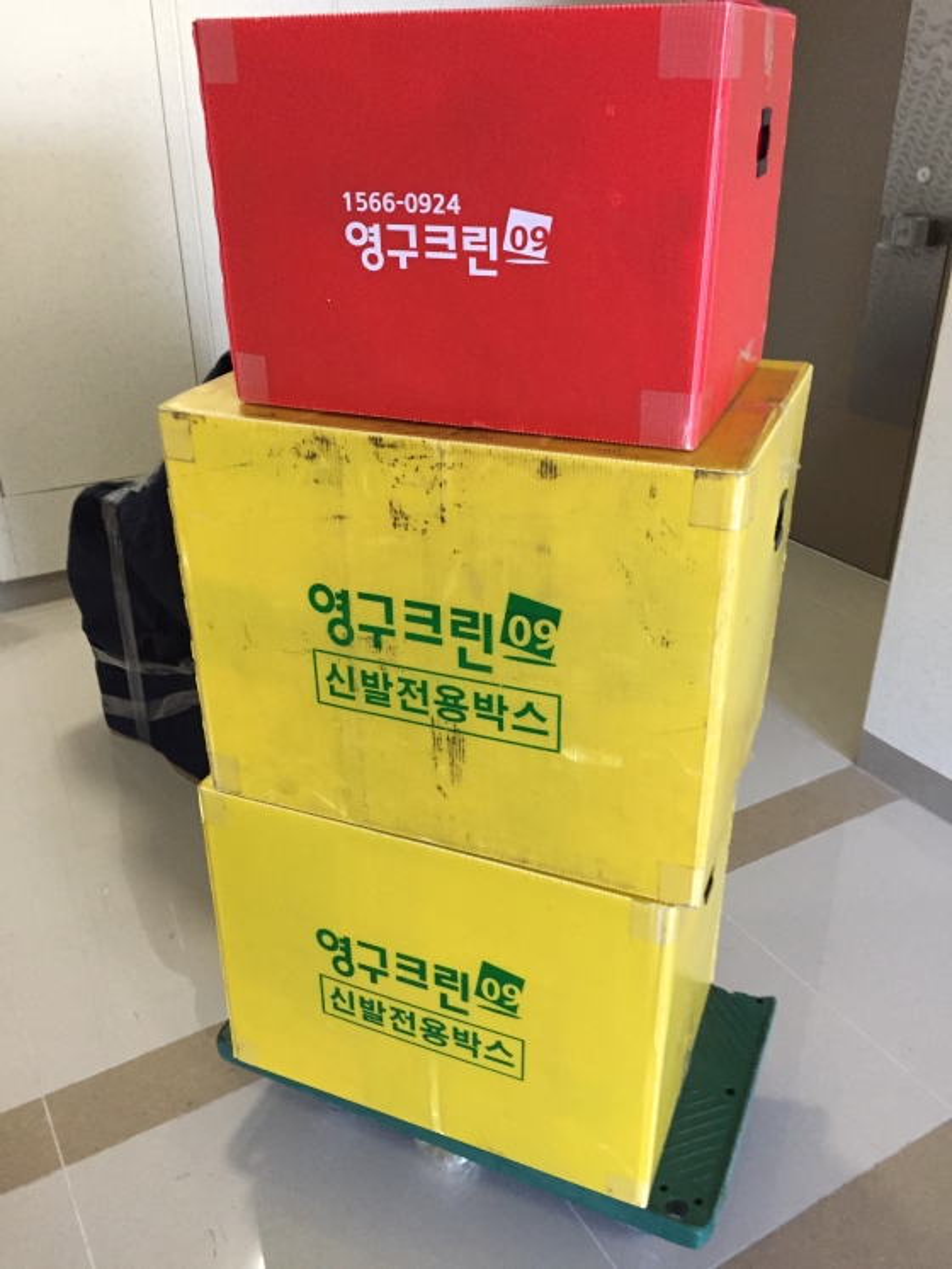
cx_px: 476
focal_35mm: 29
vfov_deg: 61.6
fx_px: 1063
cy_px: 634
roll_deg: -0.3
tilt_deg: -26.9
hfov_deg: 48.3
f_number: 2.2
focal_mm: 4.15
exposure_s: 1/30
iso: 250
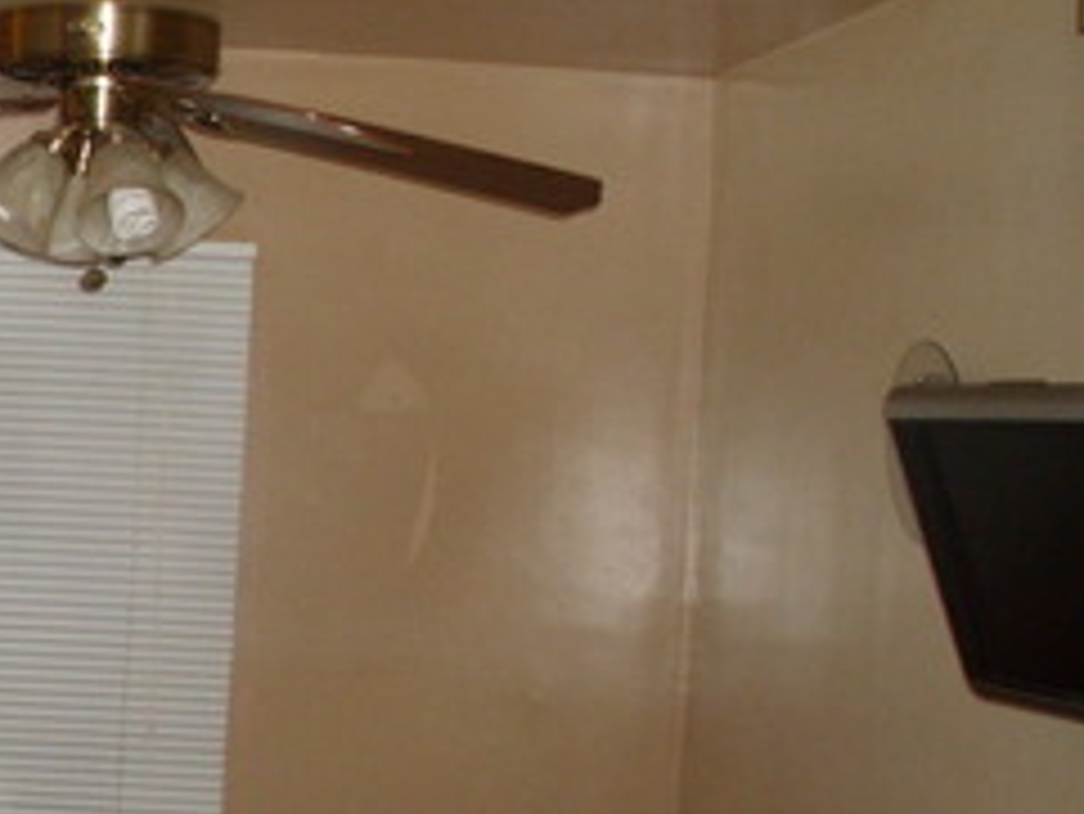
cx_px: -306
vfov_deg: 14.6
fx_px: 3164
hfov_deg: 18.2
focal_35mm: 101
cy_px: 670
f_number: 2.9
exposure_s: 1/60
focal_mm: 6.3
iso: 200
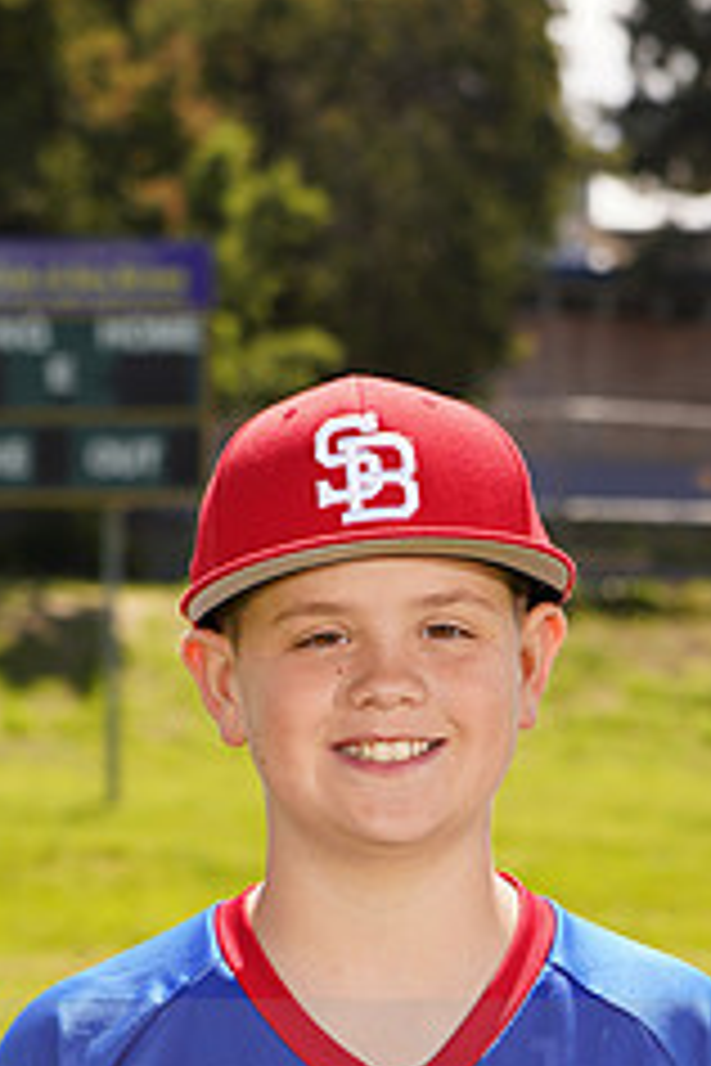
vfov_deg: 8.4
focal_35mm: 245
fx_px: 7258
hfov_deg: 5.6
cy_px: 1062
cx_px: 106
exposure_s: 1/160
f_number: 9
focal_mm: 100
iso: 100
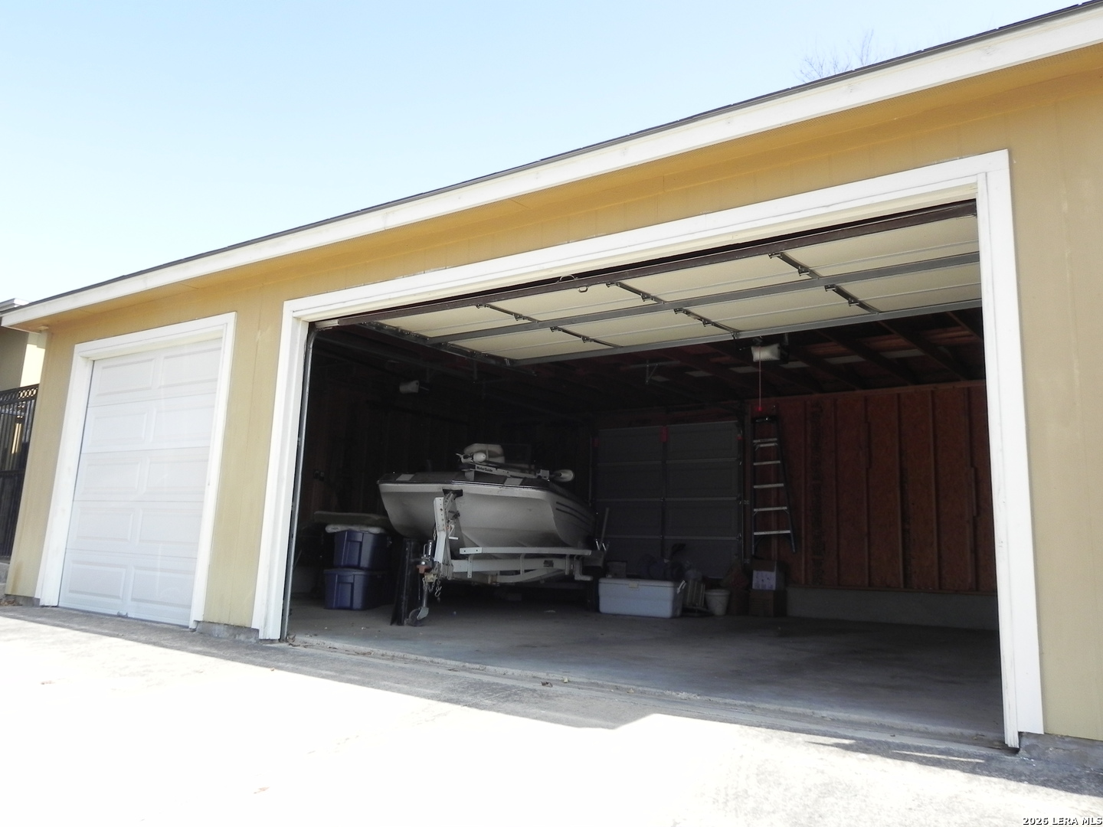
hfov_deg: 61.7
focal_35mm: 29
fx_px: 924
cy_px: 414
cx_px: 552
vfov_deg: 48.2
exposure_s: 1/248
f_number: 5.6
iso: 160
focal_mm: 5.2
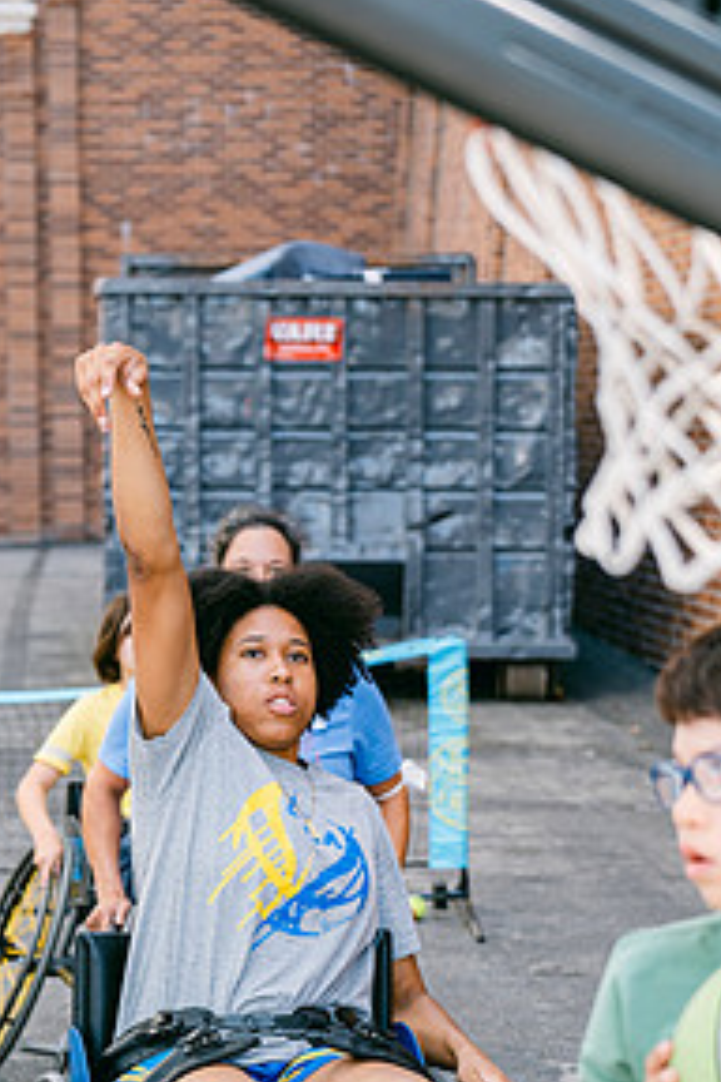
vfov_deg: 17.4
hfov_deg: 11.7
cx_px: 383
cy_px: 793
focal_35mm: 117
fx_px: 3515
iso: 160
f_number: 2.8
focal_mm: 50
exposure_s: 1/320
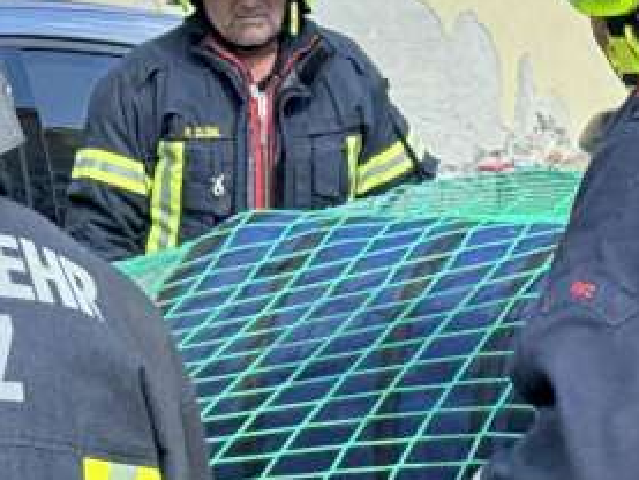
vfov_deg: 7.0
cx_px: 127
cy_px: 766
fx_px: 3841
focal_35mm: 208
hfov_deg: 9.5
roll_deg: +2.8
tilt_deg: -12.1
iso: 64
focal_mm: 6.76
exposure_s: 1/939
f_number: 1.78
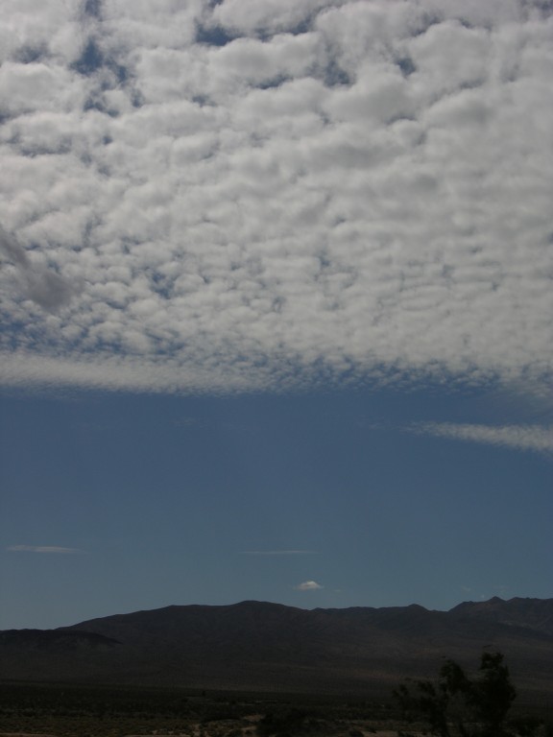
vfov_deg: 23.8
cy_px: 368
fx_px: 1747
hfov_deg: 18.0
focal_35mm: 82
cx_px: 276
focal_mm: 21
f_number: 7.8
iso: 50
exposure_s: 1/1058
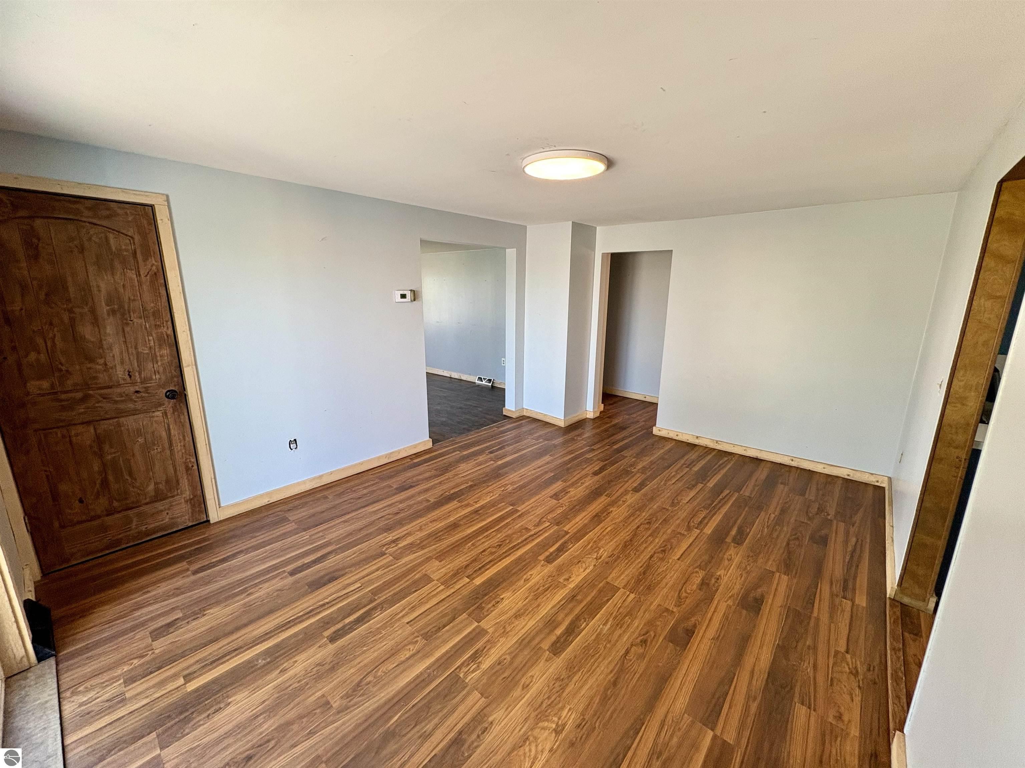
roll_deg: -0.9
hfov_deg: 102.1
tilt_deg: -12.8
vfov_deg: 85.7
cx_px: 512
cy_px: 384
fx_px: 415
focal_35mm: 14
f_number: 2.2
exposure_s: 1/120
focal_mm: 2.22
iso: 200
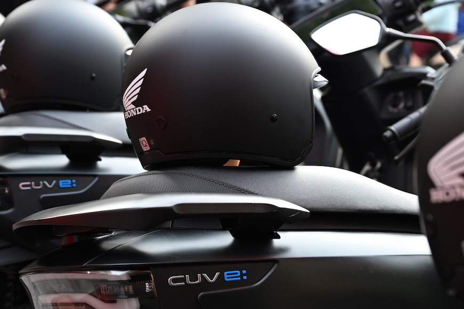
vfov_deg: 18.3
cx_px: 195
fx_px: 954
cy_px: 239
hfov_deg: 27.3
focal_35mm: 74
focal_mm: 43
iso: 500
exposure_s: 1/320
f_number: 4
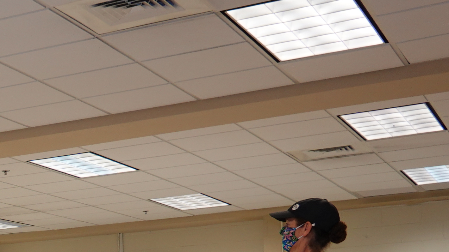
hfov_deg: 21.3
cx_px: -162
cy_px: 393
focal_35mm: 89
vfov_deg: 12.8
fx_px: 1060
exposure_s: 1/40
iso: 200
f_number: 3.5
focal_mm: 11.52
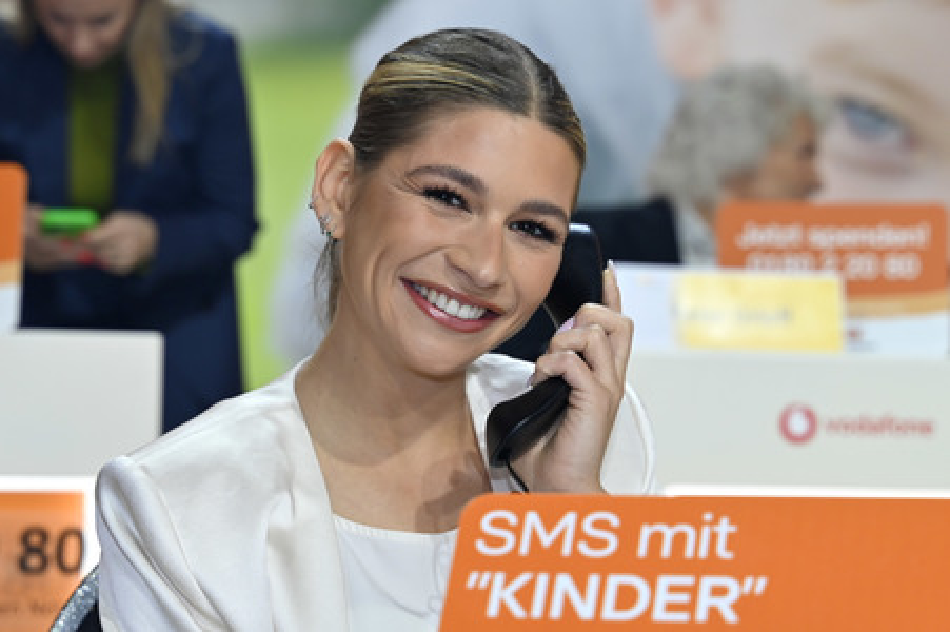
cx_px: 475
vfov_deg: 18.2
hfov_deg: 27.0
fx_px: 1978
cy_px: 316
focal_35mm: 75
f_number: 4
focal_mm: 75
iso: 1000
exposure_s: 1/200
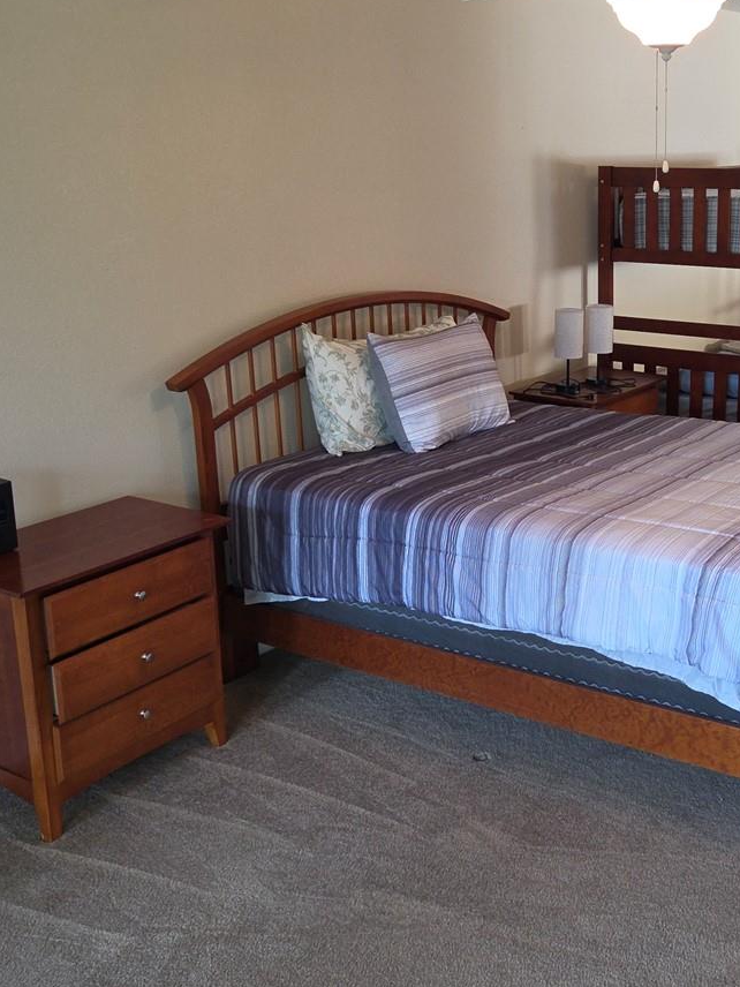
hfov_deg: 32.7
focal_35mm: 43
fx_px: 1226
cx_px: 588
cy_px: 473
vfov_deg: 43.8
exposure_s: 1/40
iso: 100
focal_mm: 5.4
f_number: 1.8
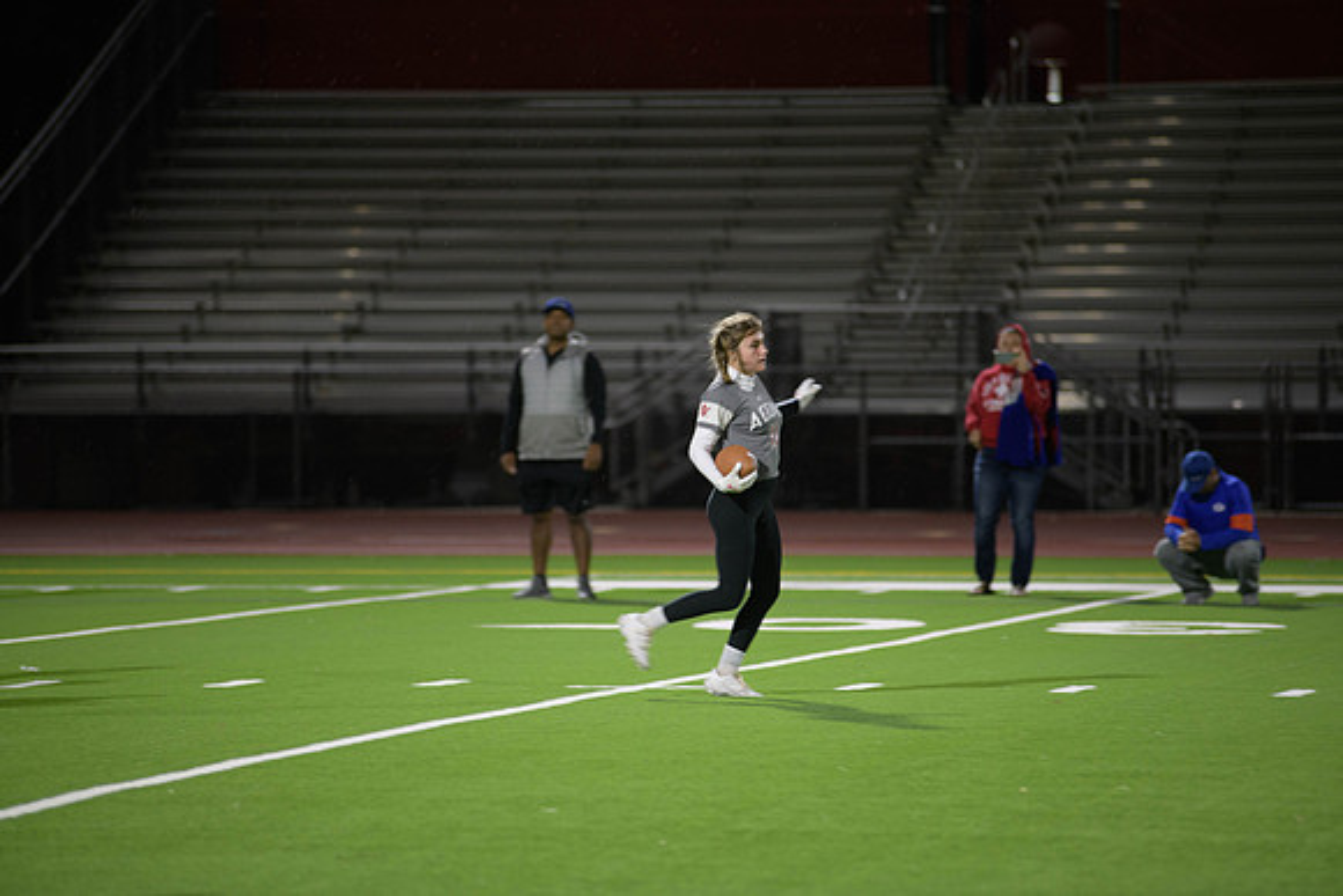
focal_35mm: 200
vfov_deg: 6.9
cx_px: 672
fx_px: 7463
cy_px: 448
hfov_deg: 10.3
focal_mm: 200
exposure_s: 1/200
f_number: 2.8
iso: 1100
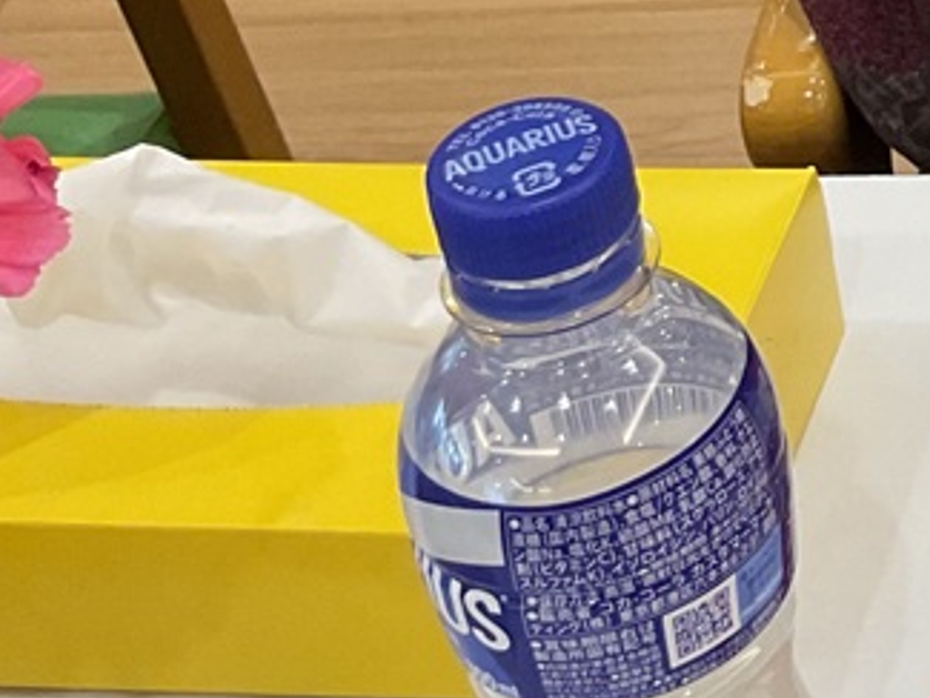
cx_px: 1721
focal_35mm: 119
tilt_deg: -33.1
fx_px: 3198
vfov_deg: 12.1
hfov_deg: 14.4
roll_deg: -0.5
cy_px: -180
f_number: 1.8
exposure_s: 1/120
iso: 64
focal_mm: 3
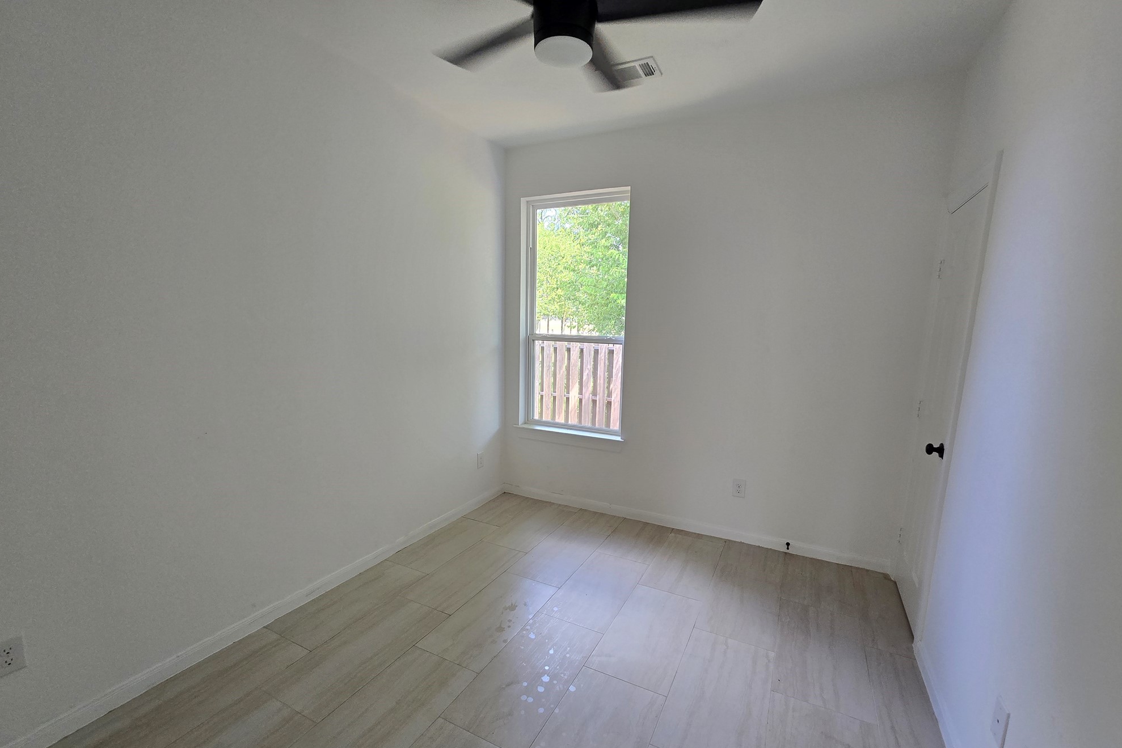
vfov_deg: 81.1
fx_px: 436
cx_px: 549
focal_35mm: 14
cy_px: 399
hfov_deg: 104.2
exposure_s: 1/100
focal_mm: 2.2
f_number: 2.2
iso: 200
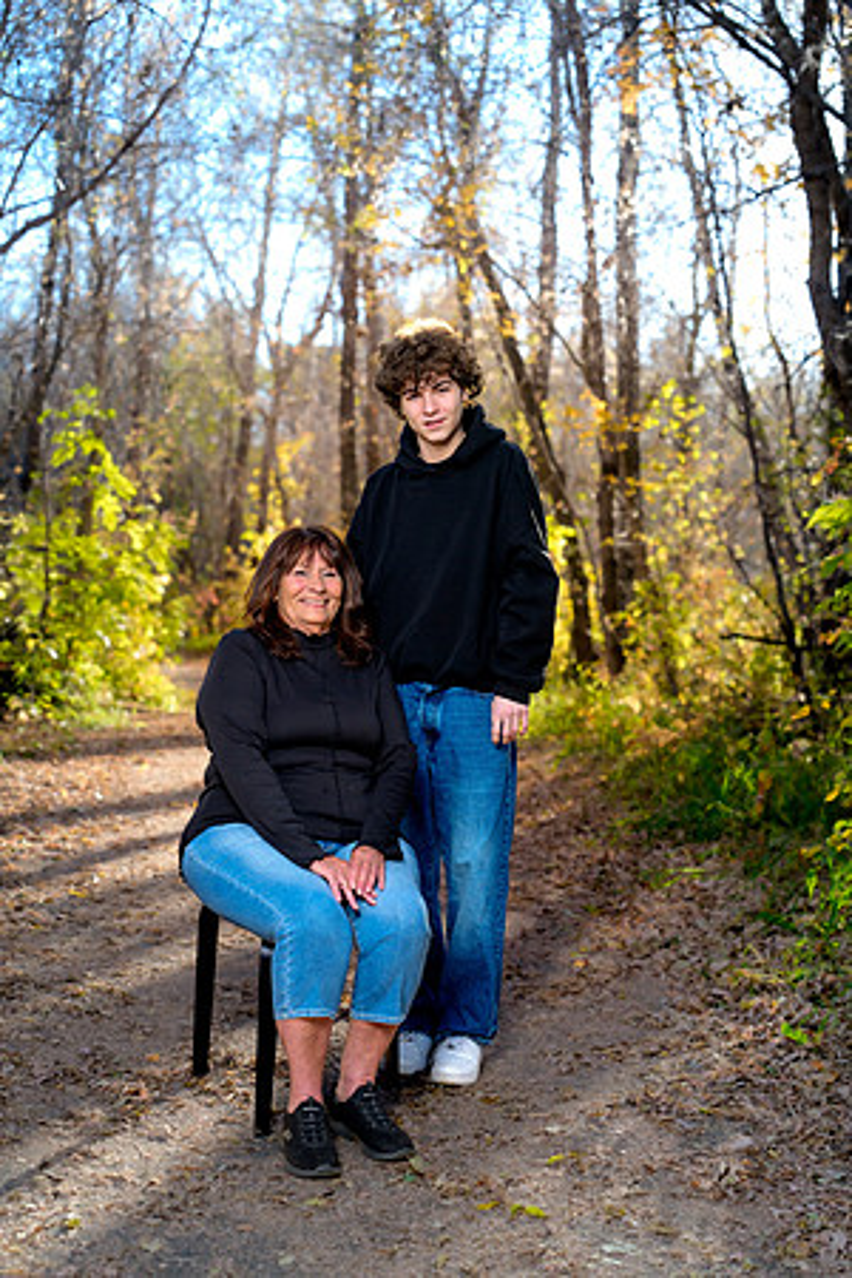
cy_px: 639
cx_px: 426
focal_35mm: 50
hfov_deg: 27.0
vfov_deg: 39.6
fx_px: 1775
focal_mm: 50
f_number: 3.2
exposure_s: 1/160
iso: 640
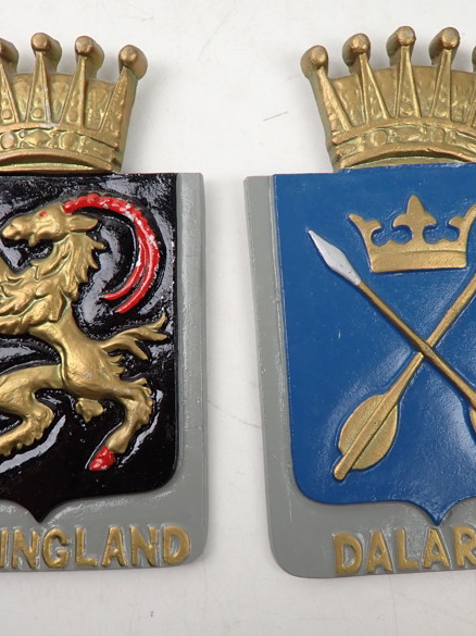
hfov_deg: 53.0
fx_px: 477
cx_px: 249
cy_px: 321
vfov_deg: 67.3
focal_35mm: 26
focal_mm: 3.33
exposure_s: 1/125
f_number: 2
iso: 200
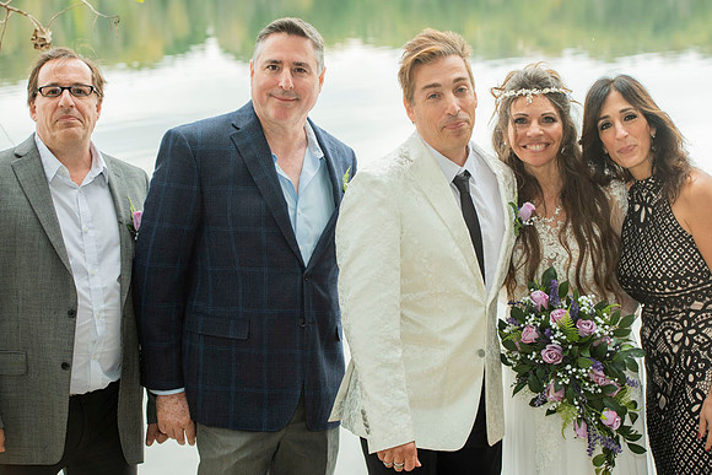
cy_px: 200
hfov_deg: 25.0
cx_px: 371
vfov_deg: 16.8
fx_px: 1604
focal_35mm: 81
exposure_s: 1/200
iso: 160
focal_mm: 70
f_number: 5
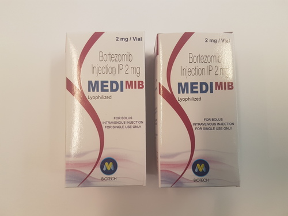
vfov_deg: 53.1
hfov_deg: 67.3
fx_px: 216
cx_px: 144
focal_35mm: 26
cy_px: 108
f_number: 1.7
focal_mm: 4.2
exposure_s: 1/50
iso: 50
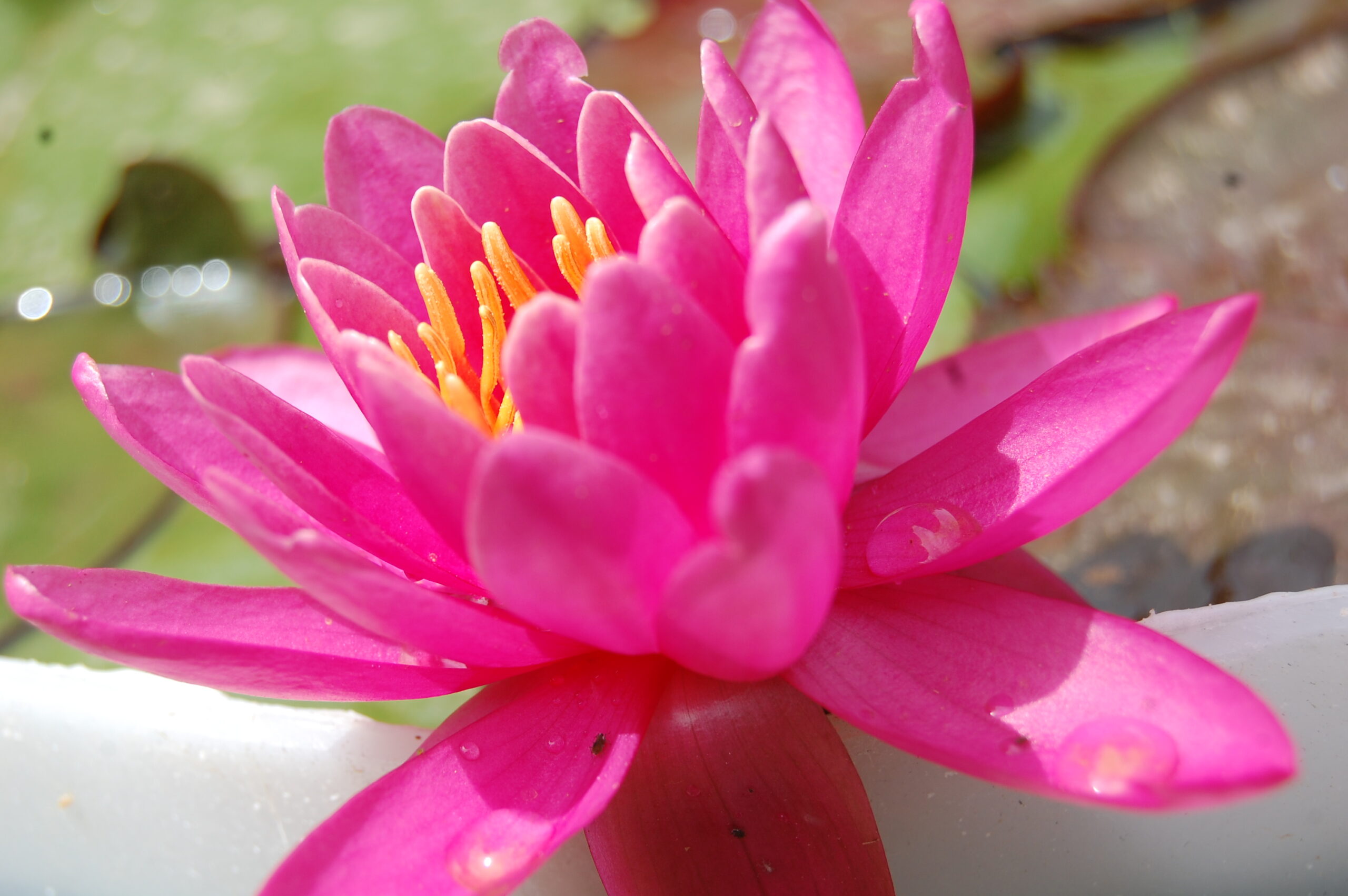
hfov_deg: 24.6
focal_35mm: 82
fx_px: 3086
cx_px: 674
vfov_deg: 16.5
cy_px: 448
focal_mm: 55
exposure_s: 1/250
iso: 200
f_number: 8
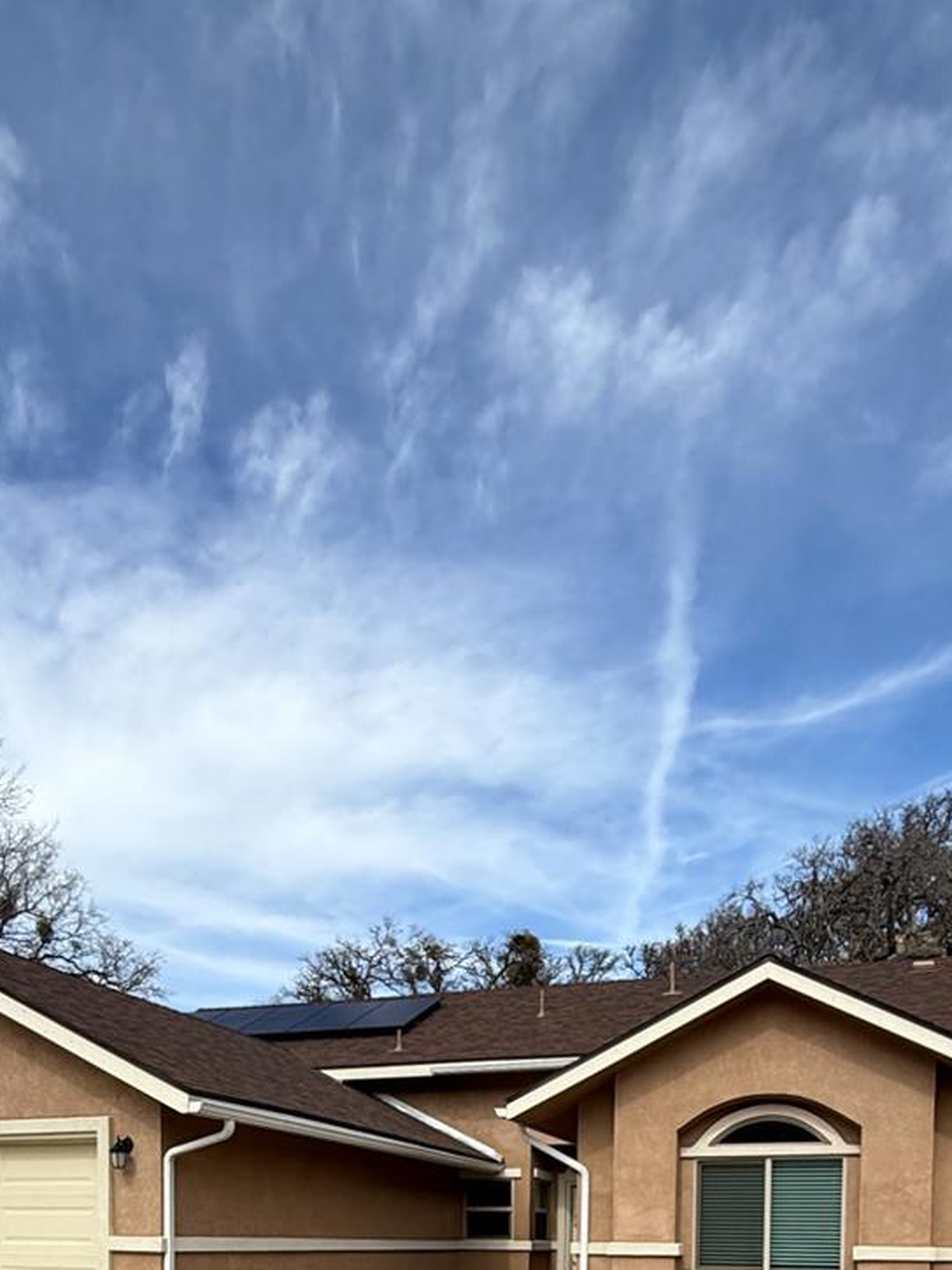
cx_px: 483
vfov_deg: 49.6
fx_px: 1063
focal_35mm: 29
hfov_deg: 48.2
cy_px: 1284
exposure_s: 1/1848
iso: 50
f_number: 2.2
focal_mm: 2.22
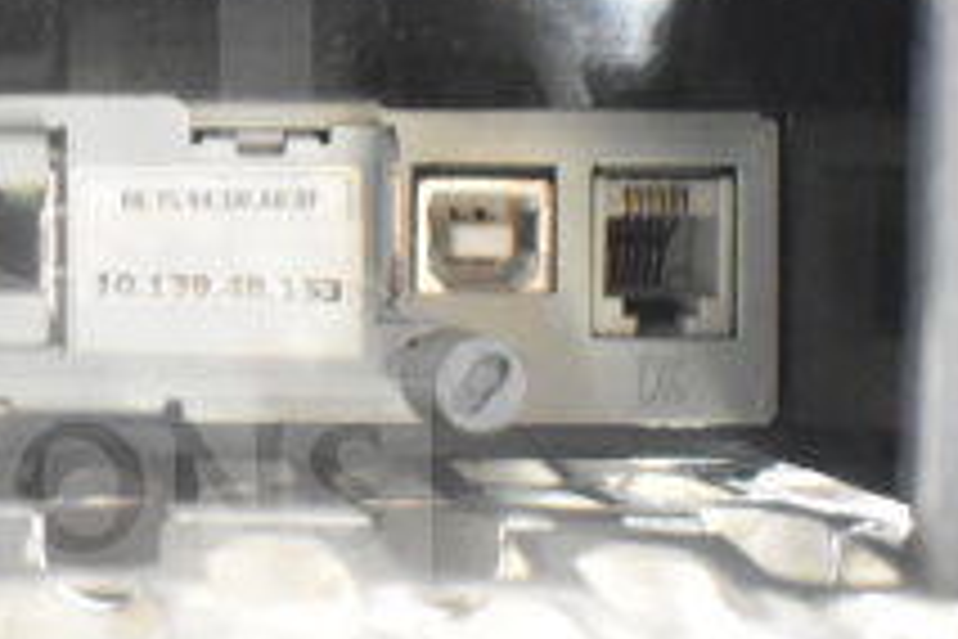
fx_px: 2288
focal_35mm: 86
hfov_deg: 22.4
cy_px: 236
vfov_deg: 15.9
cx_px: -76
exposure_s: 1/30
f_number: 3.8
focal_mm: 20
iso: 4000
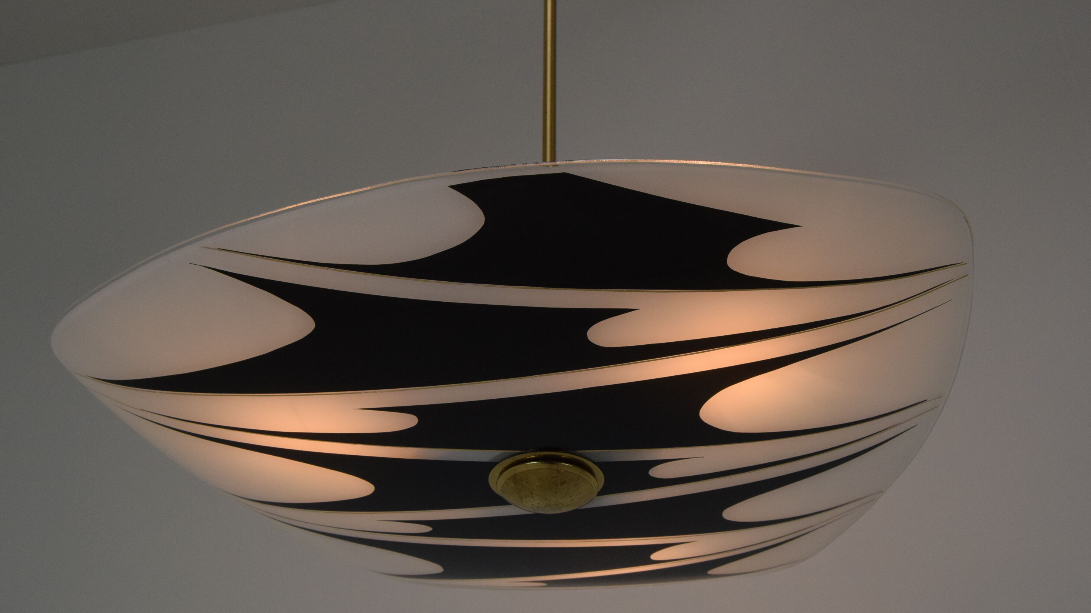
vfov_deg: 24.2
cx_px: 546
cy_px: 323
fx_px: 1433
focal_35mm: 50
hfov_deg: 41.7
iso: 1600
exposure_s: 1/400
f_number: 10
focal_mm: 31
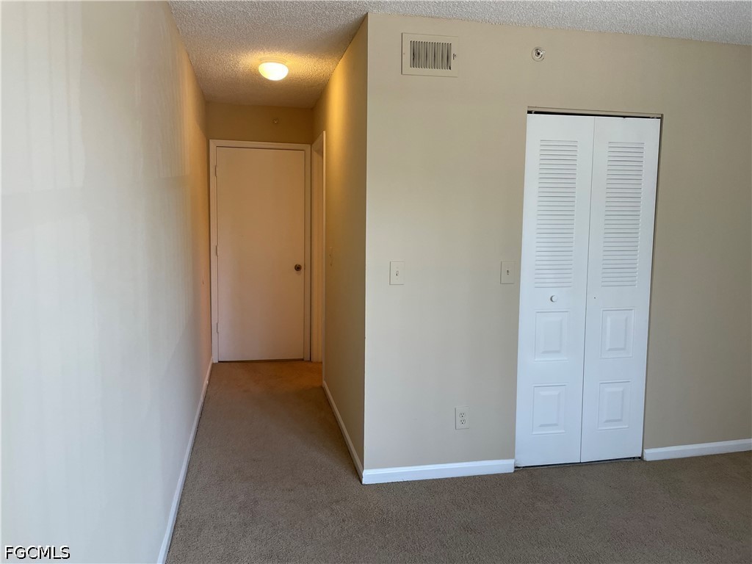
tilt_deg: -4.7
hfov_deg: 67.3
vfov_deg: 53.1
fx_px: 565
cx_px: 376
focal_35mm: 26
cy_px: 282
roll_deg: -2.5
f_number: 1.6
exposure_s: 1/121
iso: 100
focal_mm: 4.2
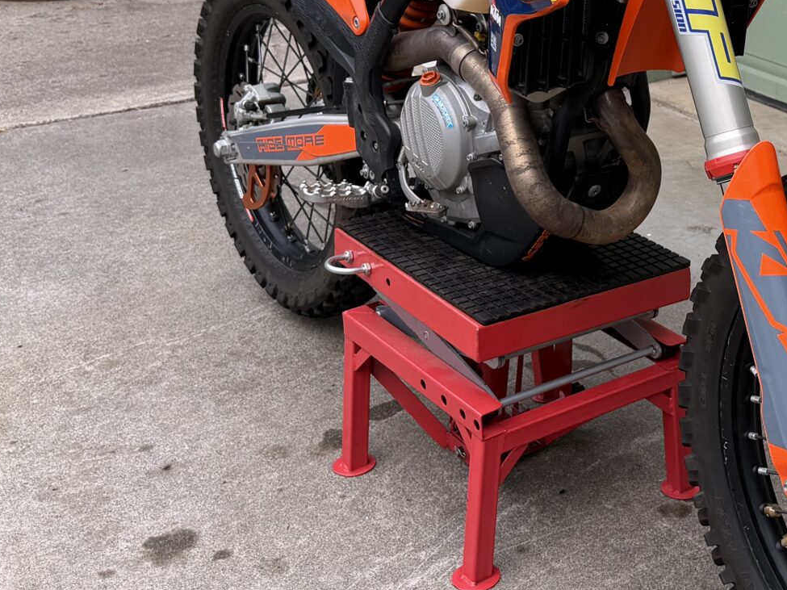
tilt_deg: -18.5
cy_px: 127
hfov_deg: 29.5
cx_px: 698
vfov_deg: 23.0
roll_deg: -1.4
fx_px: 1432
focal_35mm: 63
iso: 80
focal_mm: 6.76
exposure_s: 1/643
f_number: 1.78
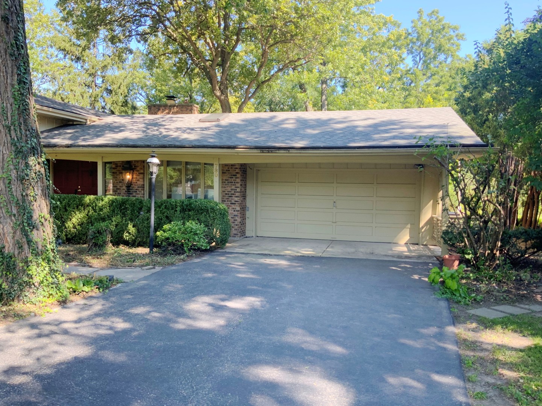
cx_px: 271
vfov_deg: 48.2
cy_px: 203
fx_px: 454
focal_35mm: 29
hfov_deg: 61.7
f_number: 1.8
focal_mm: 3
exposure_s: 1/122
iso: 16
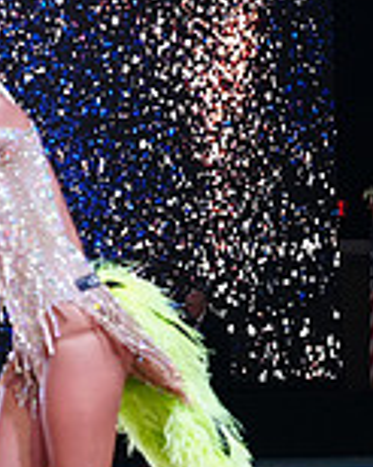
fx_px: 2348
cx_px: -367
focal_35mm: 170
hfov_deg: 8.6
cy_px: 344
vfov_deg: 11.3
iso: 2000
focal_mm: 48
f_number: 4.5
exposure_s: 1/500
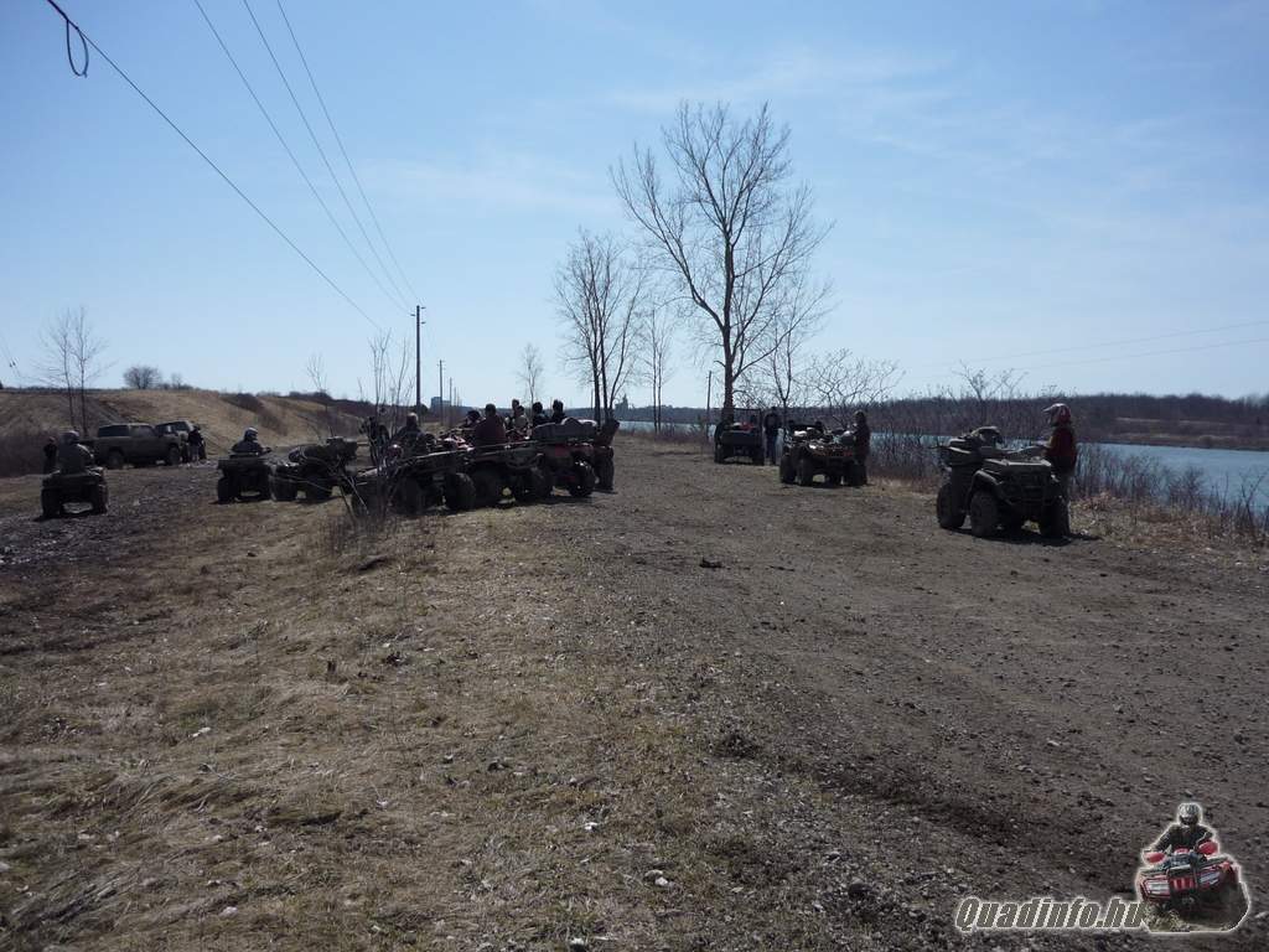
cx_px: 634
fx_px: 1210
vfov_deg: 42.9
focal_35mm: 33
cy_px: 476
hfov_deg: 55.4
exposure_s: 1/320
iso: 100
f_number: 8
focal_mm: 5.5
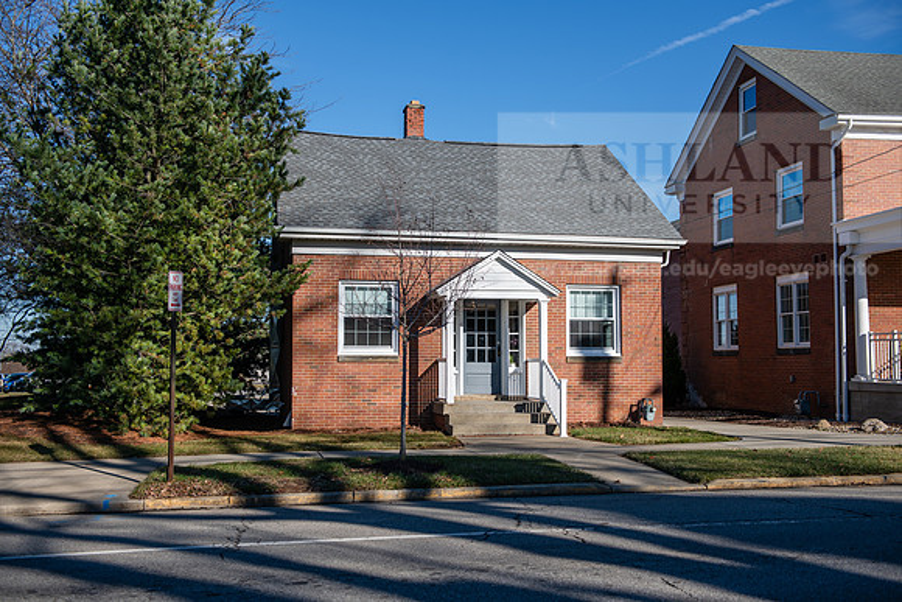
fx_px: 1002
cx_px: 451
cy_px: 301
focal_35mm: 40
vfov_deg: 33.4
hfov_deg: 48.4
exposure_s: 1/640
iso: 50
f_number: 4
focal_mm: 40
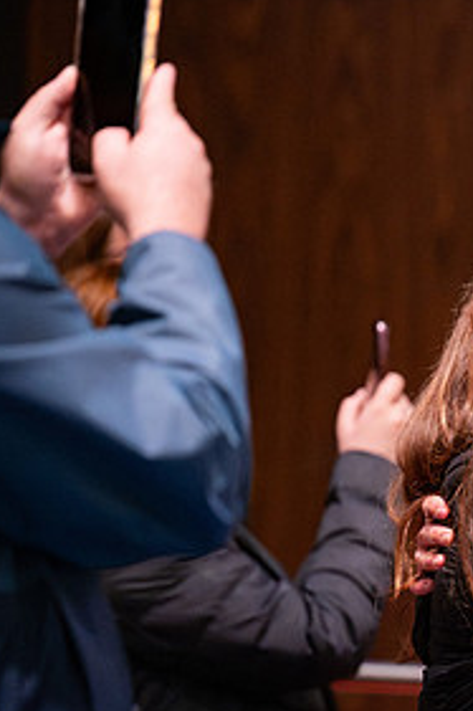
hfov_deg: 4.9
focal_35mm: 279
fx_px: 5505
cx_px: 617
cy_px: 444
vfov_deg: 7.4
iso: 2000
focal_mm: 135
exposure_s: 1/200
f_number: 2.8
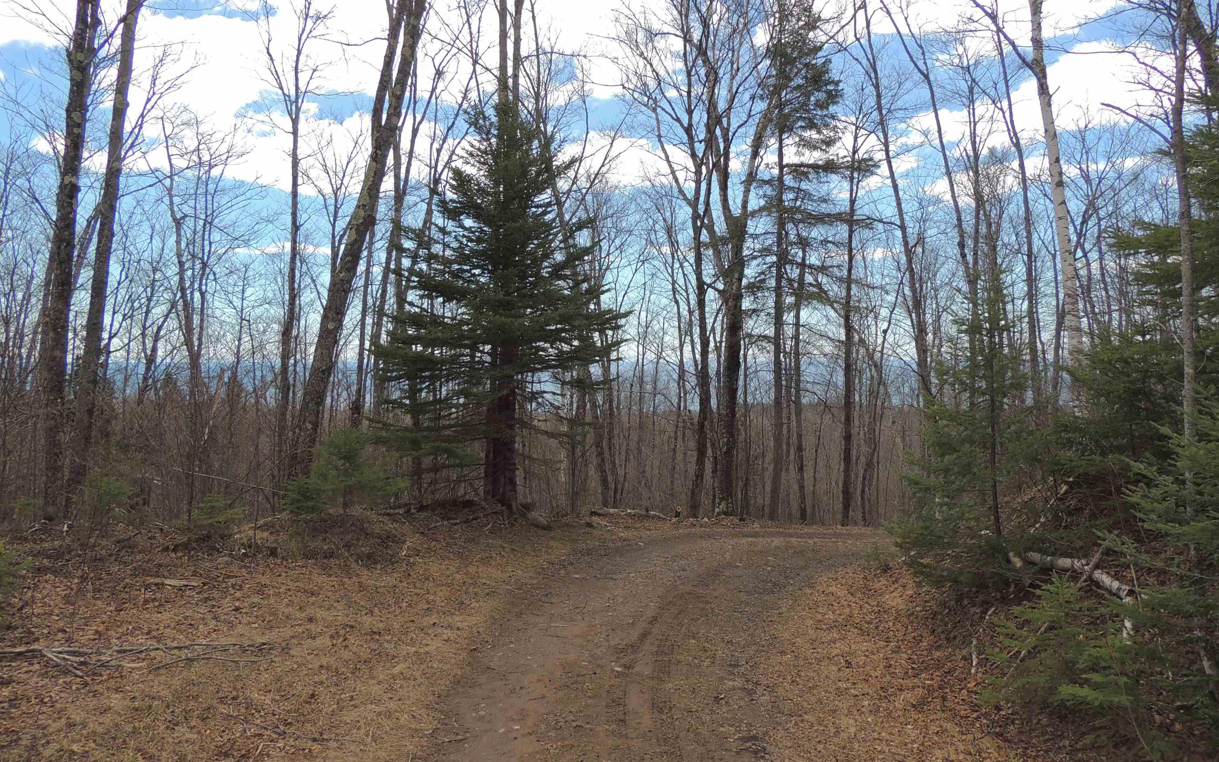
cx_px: 619
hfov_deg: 70.4
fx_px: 864
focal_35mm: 26
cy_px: 344
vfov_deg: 47.5
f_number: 3
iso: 100
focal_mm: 4.3
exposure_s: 1/1000
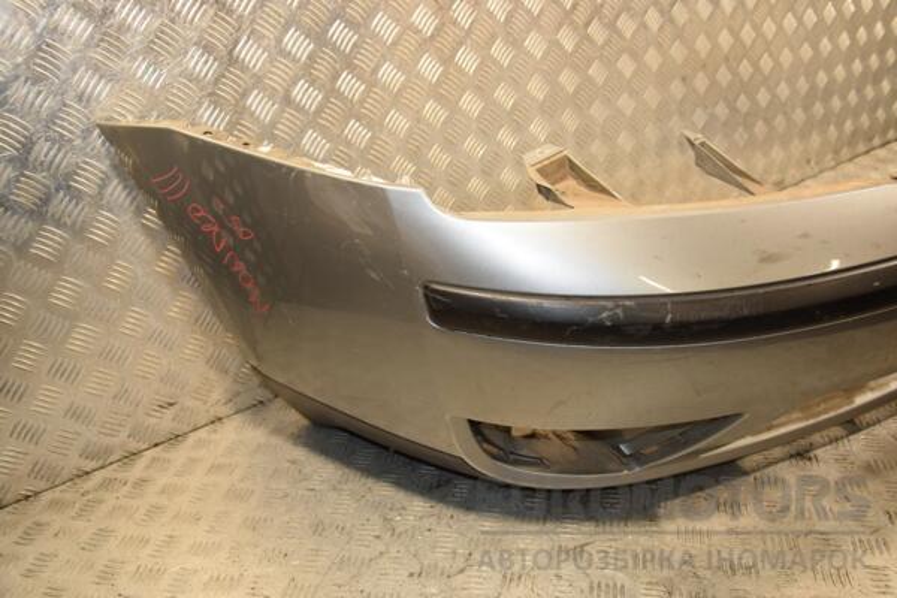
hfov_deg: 59.5
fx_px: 785
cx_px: 448
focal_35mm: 32
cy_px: 299
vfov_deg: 41.7
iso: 800
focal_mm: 21
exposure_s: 1/160
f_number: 5
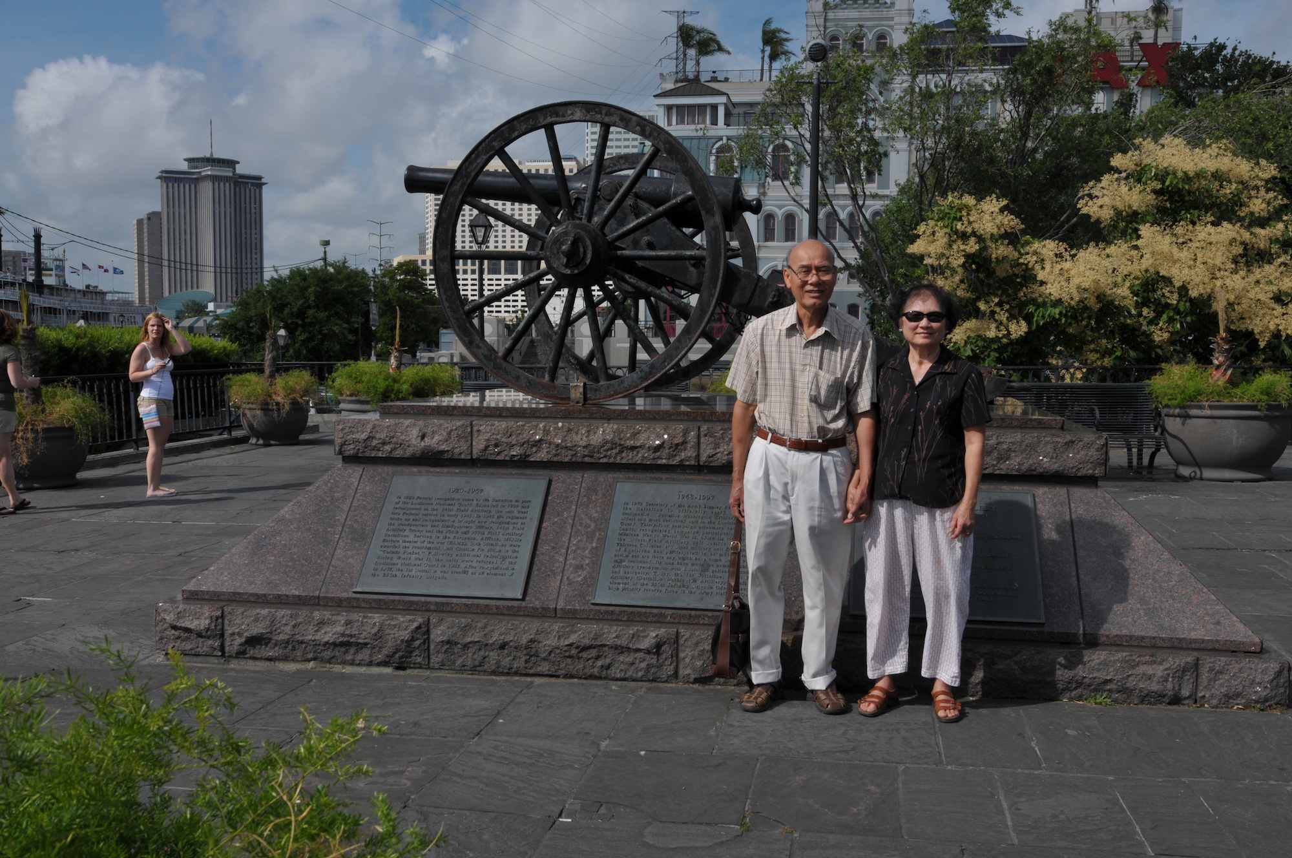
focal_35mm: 33
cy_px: 429
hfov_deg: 57.3
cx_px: 646
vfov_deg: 39.9
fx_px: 1183
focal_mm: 22
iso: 200
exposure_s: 1/500
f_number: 11
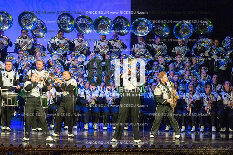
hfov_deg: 10.6
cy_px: 78
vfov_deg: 7.0
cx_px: 116
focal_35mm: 195
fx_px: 1261
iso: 8000
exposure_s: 1/320
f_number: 5.6
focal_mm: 195
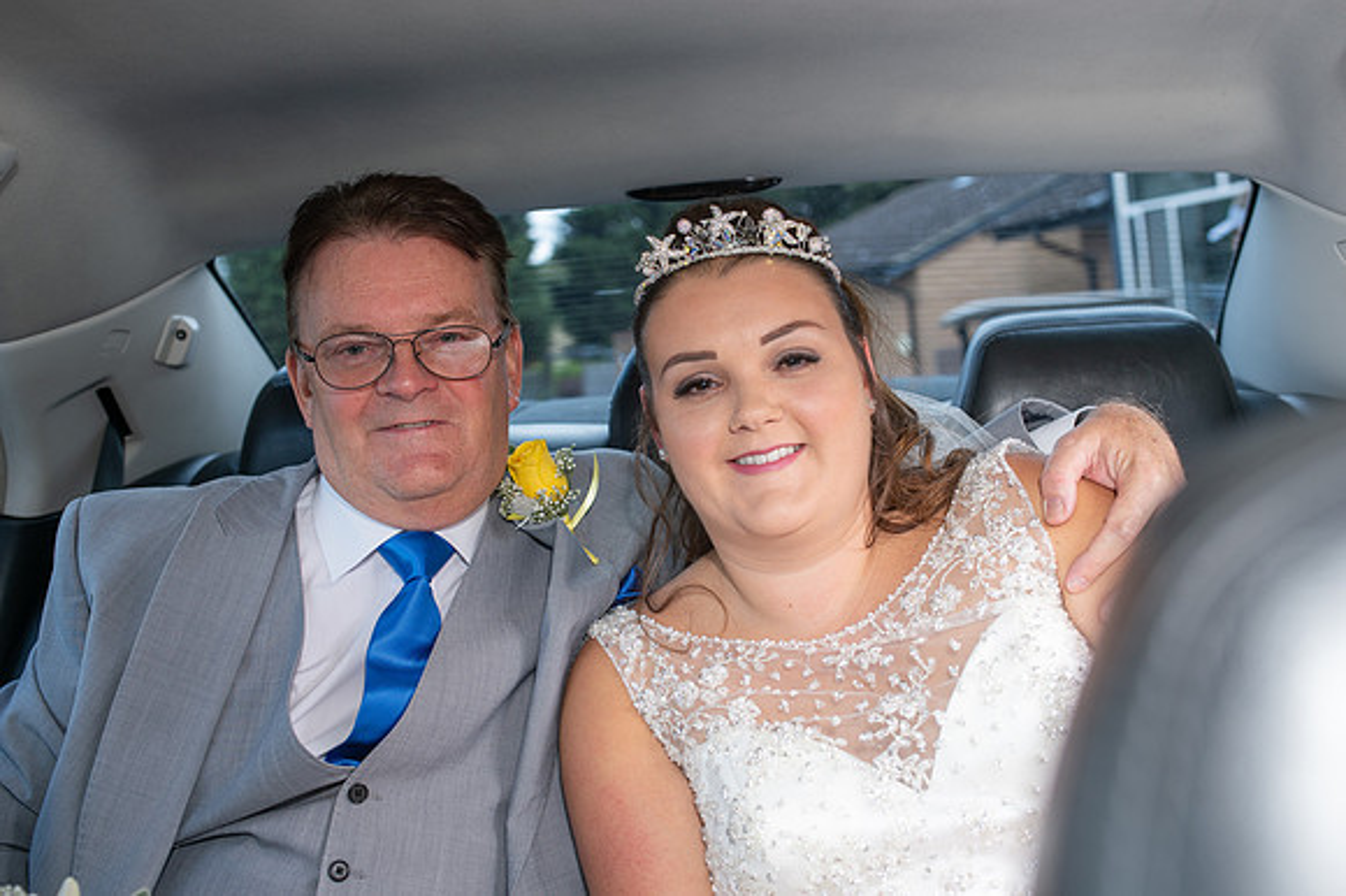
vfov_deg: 37.8
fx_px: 1308
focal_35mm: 35
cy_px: 448
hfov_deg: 54.5
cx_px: 673
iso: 100
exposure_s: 1/100
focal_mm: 35
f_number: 4
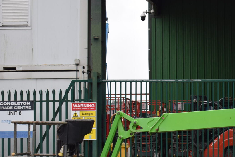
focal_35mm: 98
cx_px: 222
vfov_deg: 14.0
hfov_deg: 20.2
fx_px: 642
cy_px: 88
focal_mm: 27
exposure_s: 1/80
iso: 400
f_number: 4.5
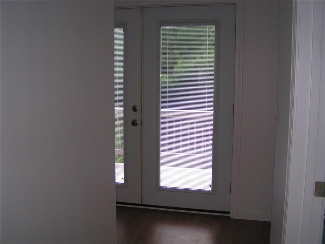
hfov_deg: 49.0
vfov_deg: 37.7
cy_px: 122
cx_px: 162
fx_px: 357
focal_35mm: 38
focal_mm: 5.8
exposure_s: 1/100
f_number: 2.8
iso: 50
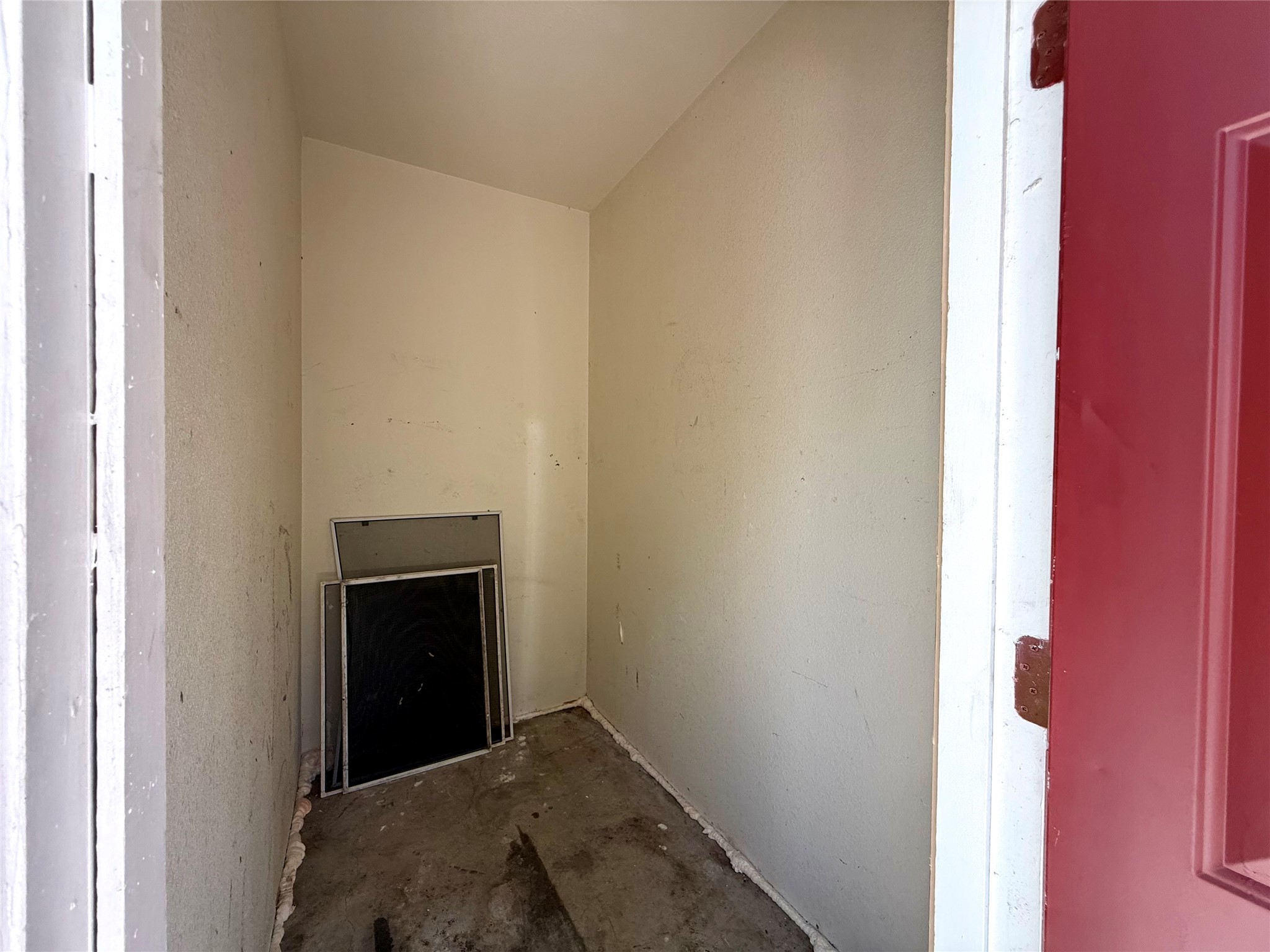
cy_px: 476
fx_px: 514
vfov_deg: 85.7
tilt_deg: -0.2
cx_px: 635
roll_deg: -1.1
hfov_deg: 102.1
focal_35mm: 14
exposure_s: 1/99
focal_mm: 2.22
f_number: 2.2
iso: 125
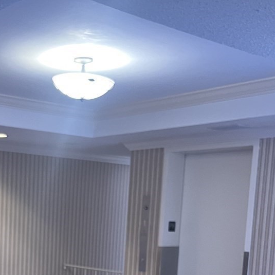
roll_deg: -0.7
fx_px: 593
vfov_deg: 24.6
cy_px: 290
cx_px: 19
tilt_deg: -5.3
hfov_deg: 25.2
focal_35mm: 66
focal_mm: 5.1
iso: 640
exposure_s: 1/40
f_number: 1.6
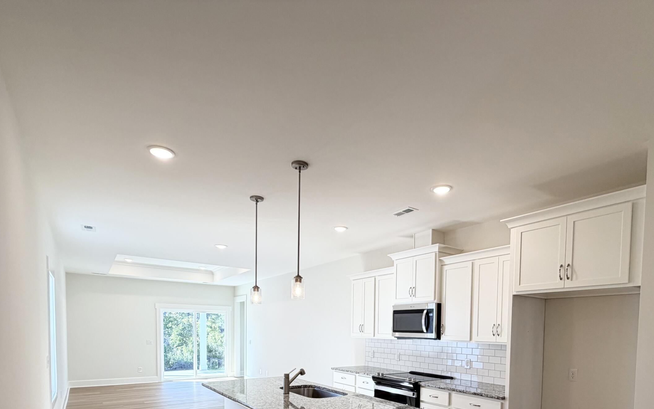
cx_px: 370
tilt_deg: -3.1
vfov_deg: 52.2
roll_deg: -0.6
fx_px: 374
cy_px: 347
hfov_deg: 81.9
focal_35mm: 21
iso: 100
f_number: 2.2
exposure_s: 1/120
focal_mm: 2.22
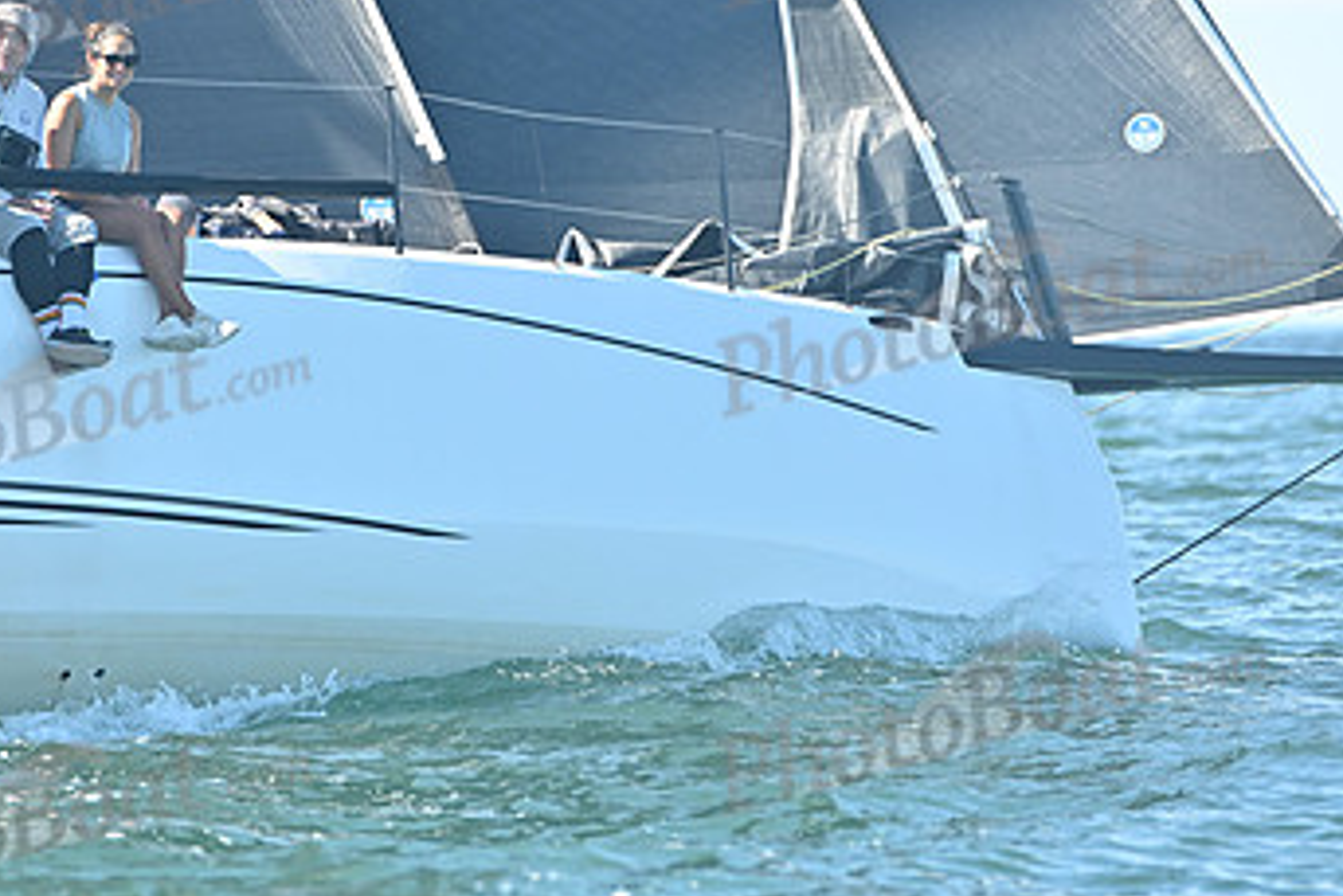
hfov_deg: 6.1
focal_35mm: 338
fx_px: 12614
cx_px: 517
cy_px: 166
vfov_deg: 4.1
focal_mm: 200
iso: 250
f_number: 5
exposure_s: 1/1000
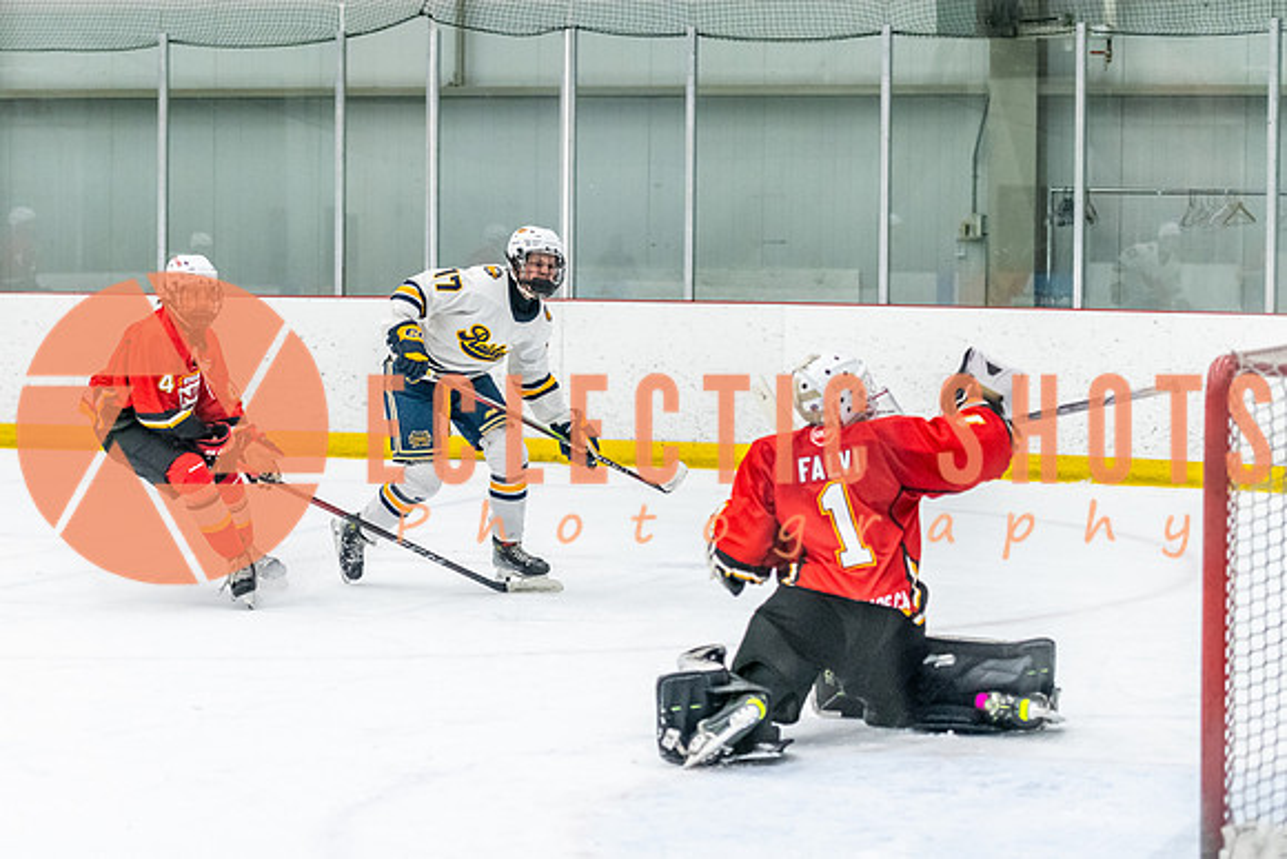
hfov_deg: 18.4
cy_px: 462
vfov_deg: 12.4
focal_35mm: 111
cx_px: 496
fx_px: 3965
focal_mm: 82
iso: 3200
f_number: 2.8
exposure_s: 1/800
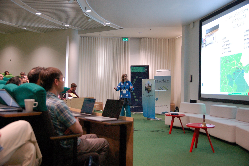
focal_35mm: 36
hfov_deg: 53.2
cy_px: 83
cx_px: 124
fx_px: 249
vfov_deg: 36.8
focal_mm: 24
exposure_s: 1/125
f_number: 3.5
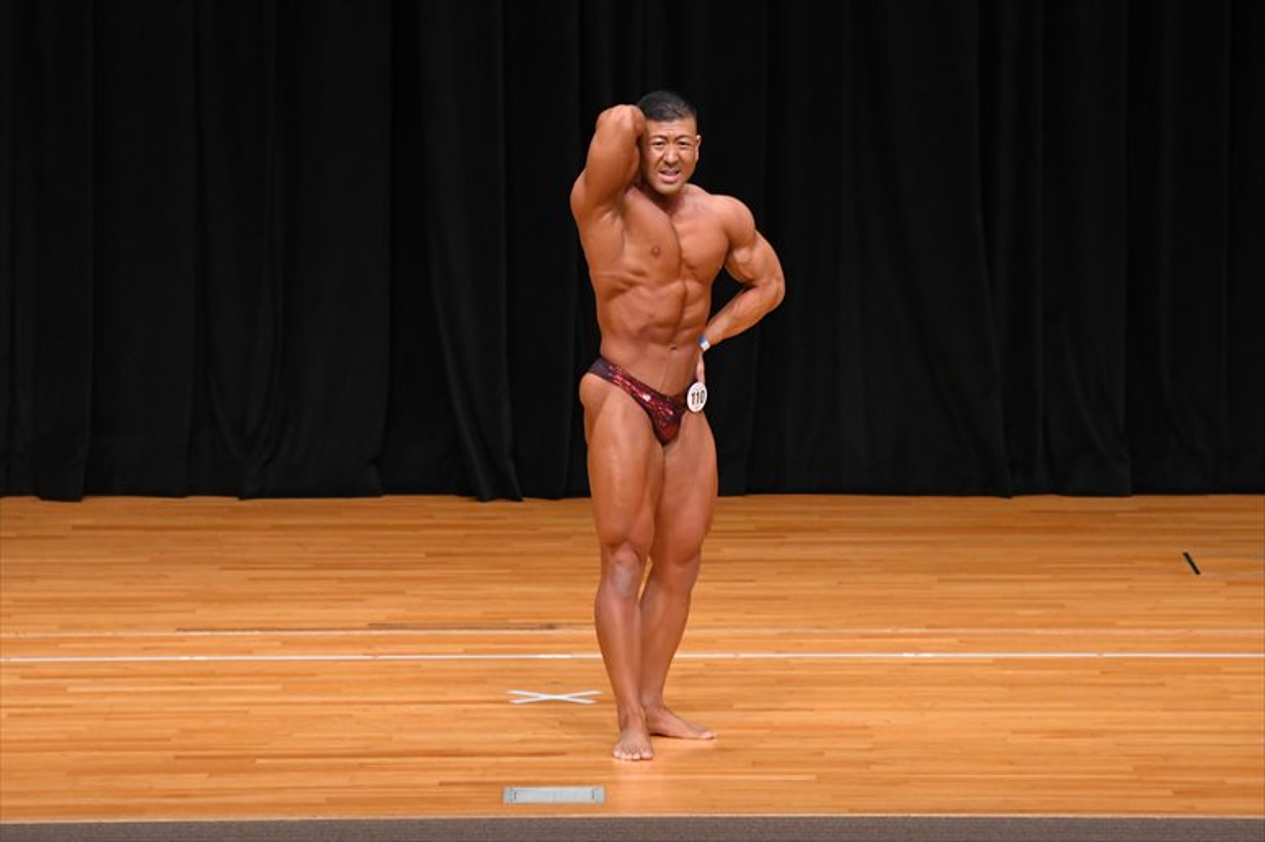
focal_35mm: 240
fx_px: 8429
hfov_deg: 8.6
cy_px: 421
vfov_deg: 5.7
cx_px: 632
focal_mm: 160
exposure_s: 1/400
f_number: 5.6
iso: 3200
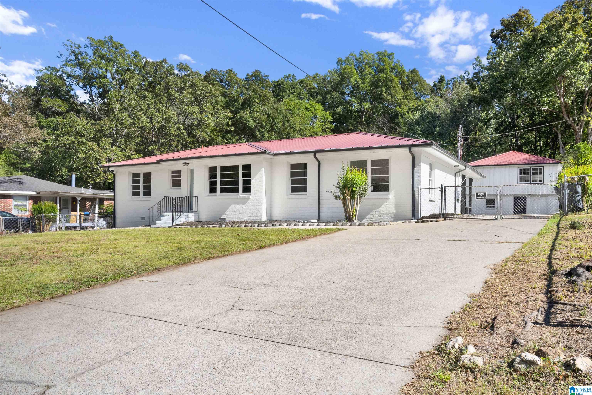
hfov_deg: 70.4
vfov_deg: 50.4
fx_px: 419
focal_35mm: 26
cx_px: 296
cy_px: 198
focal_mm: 25.5
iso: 400
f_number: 10
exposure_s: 1/400
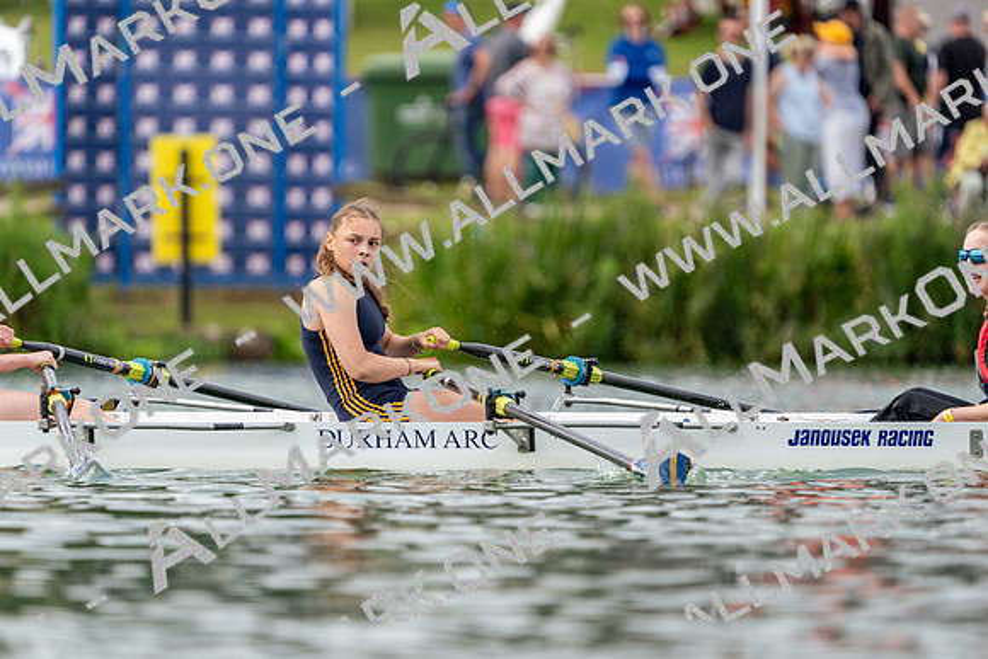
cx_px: 494
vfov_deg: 2.3
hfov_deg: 3.4
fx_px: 16470
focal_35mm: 600
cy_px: 330
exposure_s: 1/1600
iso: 500
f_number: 6.3
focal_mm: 600
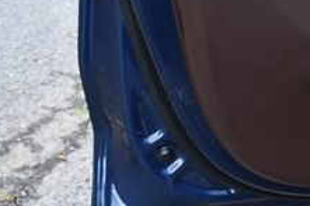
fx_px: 749
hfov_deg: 21.4
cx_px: 389
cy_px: -34
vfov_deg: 15.2
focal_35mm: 87
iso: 400
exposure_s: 1/250
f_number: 5
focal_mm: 20
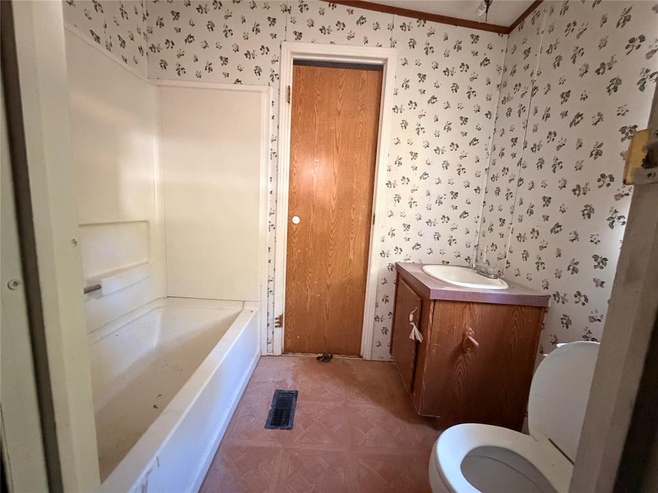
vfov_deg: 85.7
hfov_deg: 102.1
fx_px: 266
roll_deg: -3.0
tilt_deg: -7.2
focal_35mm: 14
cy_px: 246
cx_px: 329
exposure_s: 1/56
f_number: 2.2
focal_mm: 2.22
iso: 1250
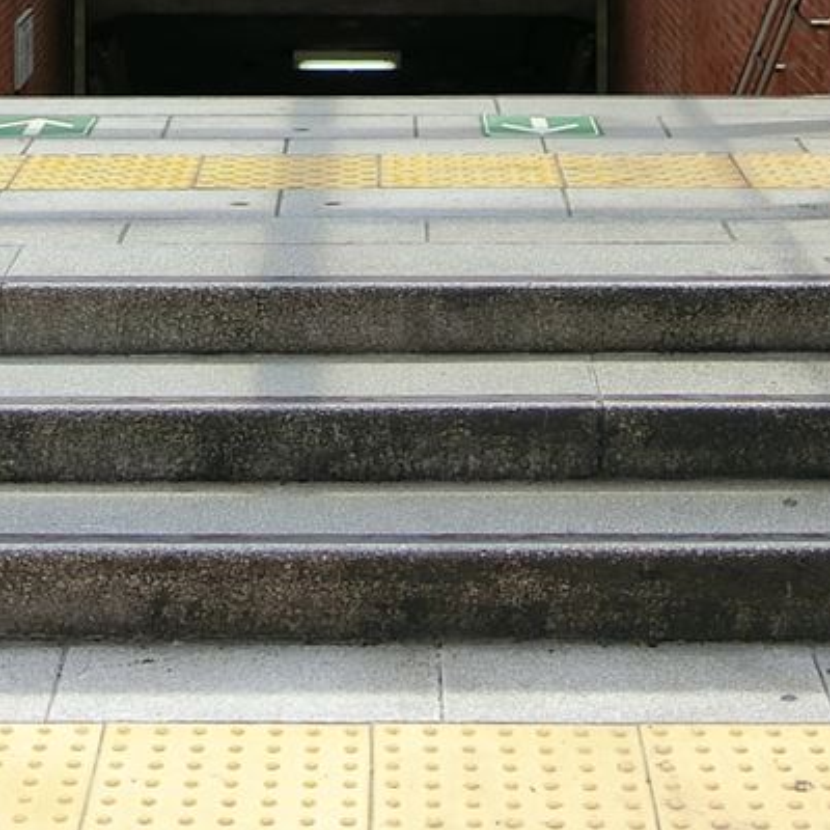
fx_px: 2875
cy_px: -398
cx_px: 430
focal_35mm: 106
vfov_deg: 15.2
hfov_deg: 16.4
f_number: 3.3
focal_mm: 6.4
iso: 80
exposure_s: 1/640
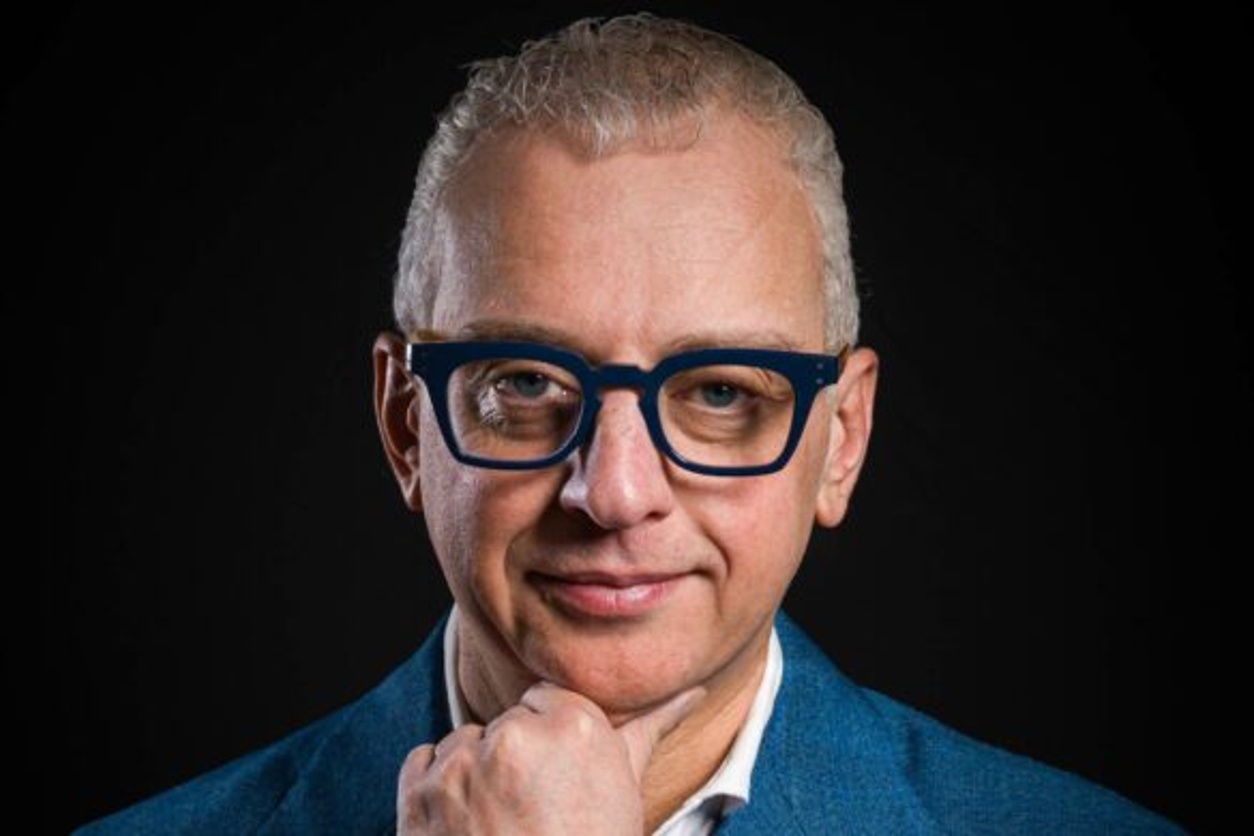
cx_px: 627
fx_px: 2438
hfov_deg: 28.8
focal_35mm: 70
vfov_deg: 19.5
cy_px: 418
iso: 160
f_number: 10
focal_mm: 70
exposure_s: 1/250
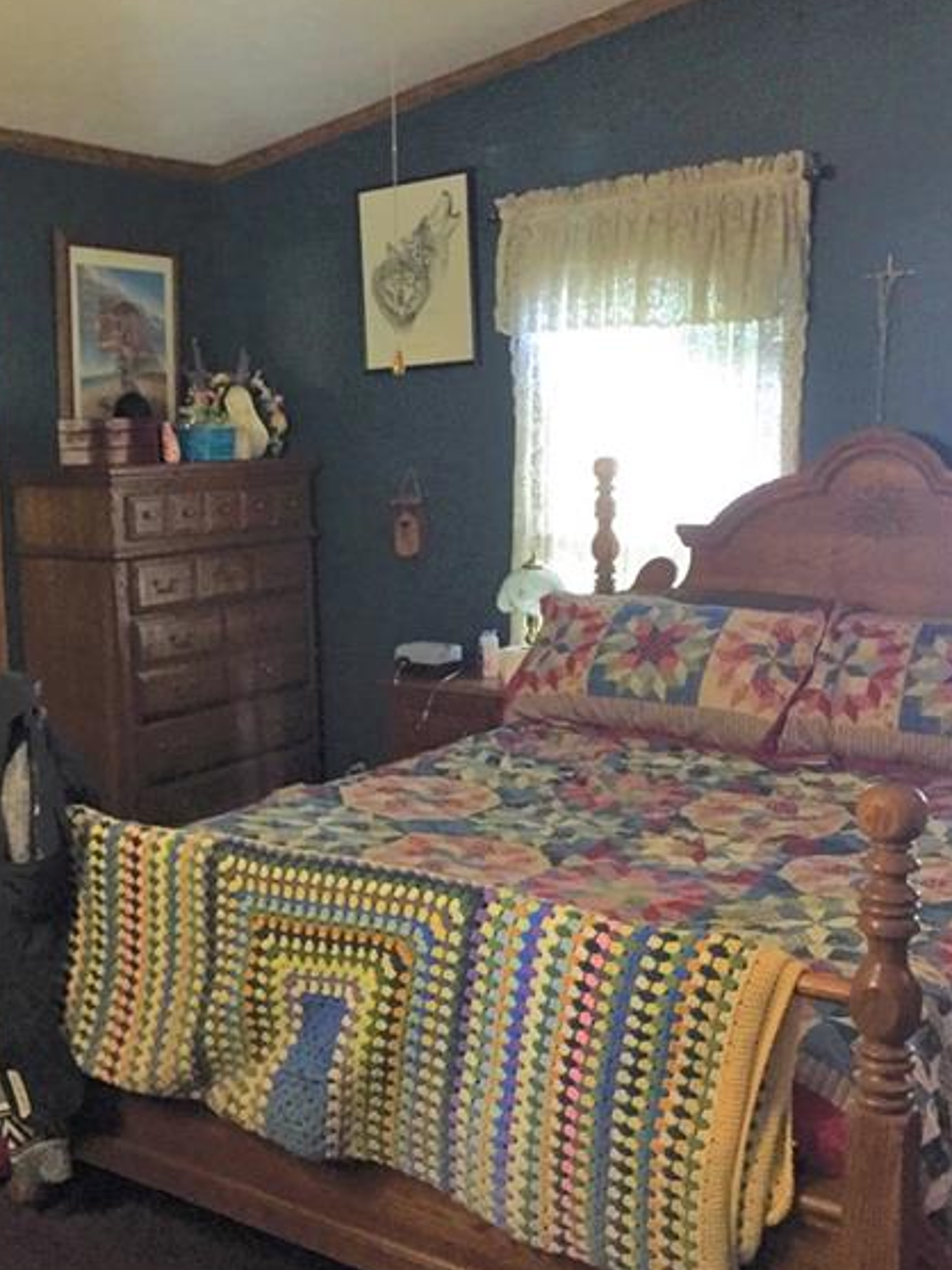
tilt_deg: -9.4
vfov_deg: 46.8
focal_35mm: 40
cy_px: 679
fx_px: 1466
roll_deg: +0.7
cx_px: 376
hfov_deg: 35.8
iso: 400
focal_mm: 4.15
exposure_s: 1/15
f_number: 2.2
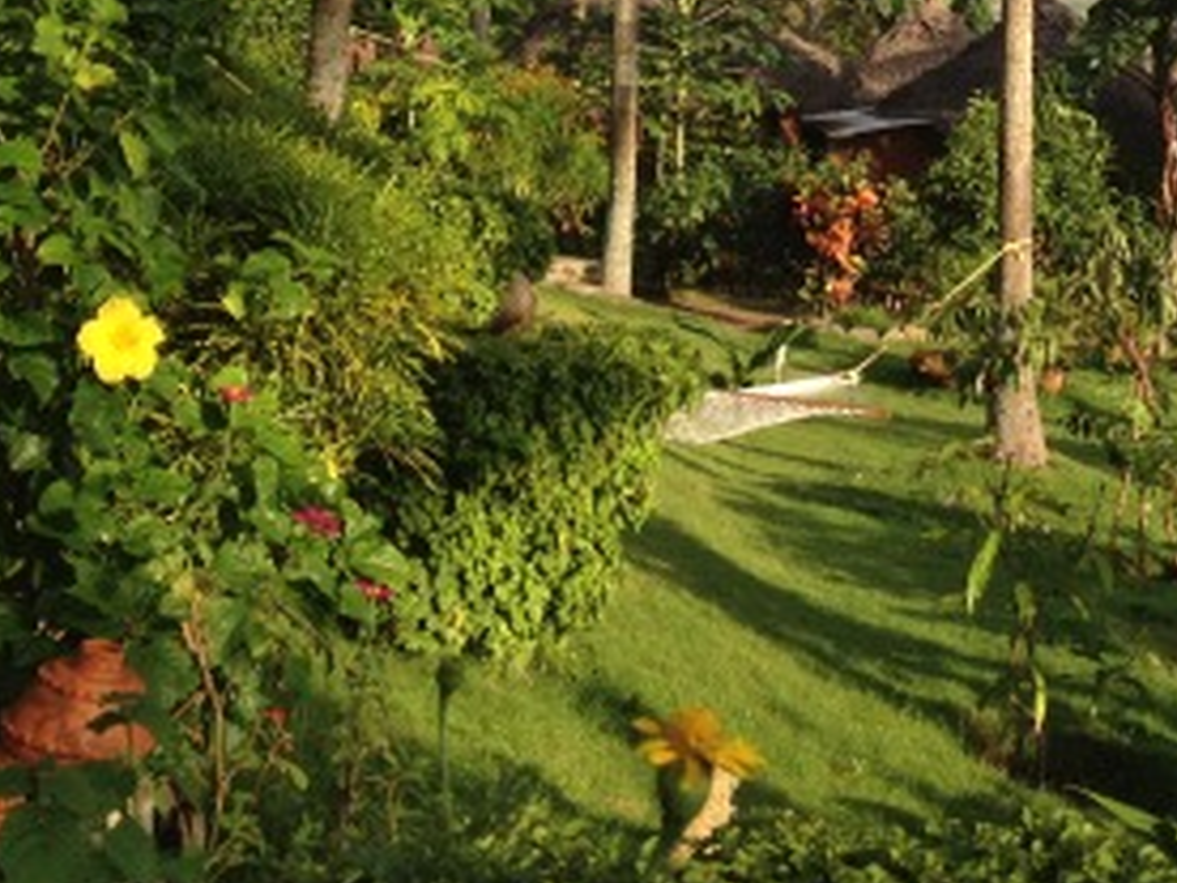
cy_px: 81
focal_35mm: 76
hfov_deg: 24.9
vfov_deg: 19.0
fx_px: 2584
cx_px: 1062
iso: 64
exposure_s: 1/649
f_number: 2.4
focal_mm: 4.28
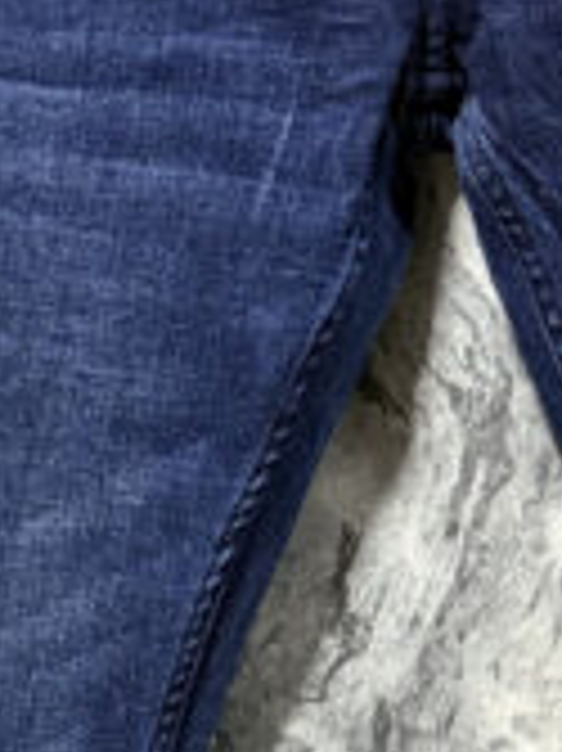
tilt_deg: -17.2
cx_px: 396
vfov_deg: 17.0
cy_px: 572
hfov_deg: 12.8
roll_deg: -1.3
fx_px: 2493
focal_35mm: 115
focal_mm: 6.76
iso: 800
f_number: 1.78
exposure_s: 1/40
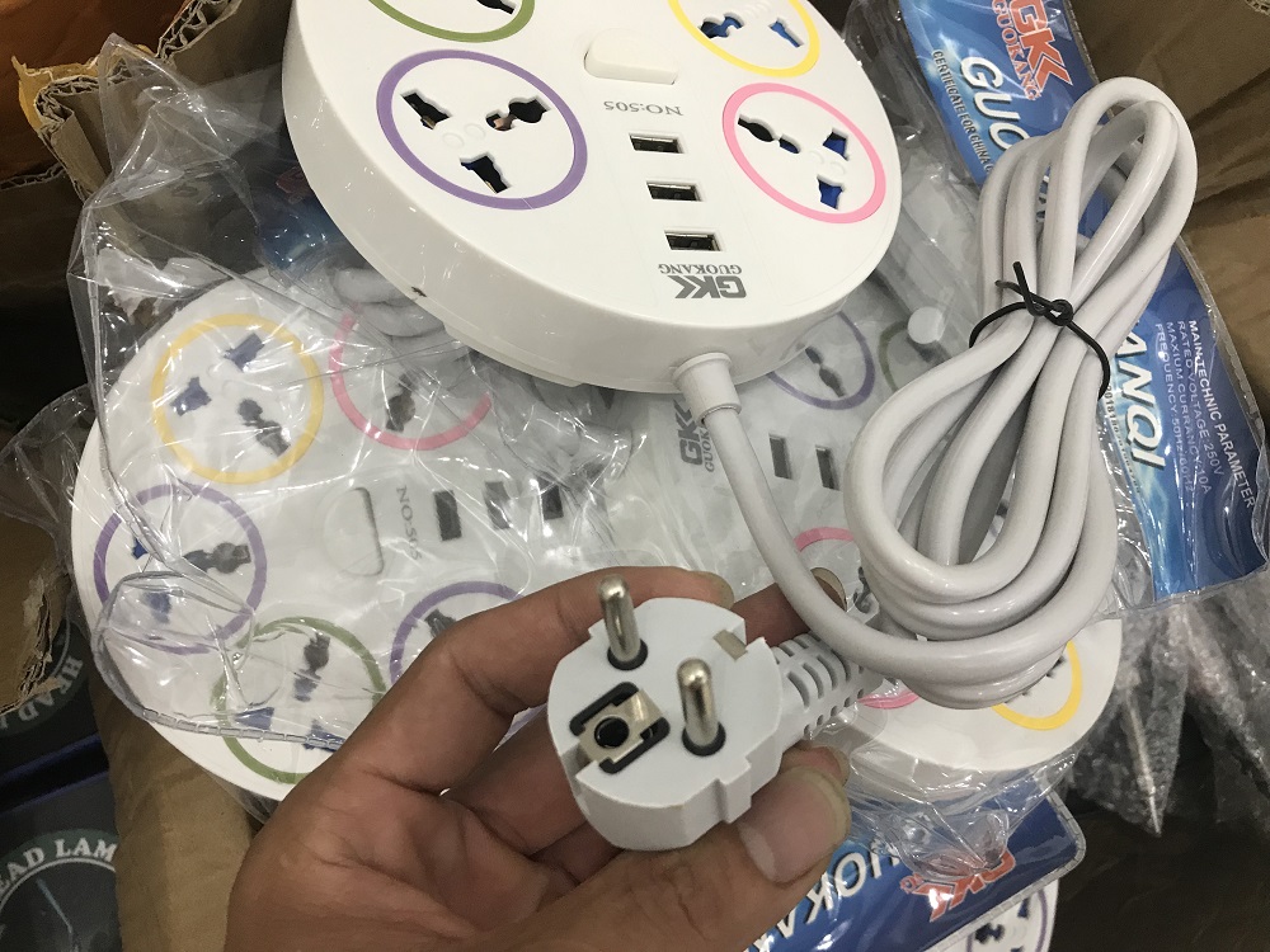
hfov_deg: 63.4
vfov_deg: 49.7
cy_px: 476
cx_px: 635
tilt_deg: -79.6
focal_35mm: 28
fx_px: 1027
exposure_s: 1/33
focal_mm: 3.99
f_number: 1.8
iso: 40
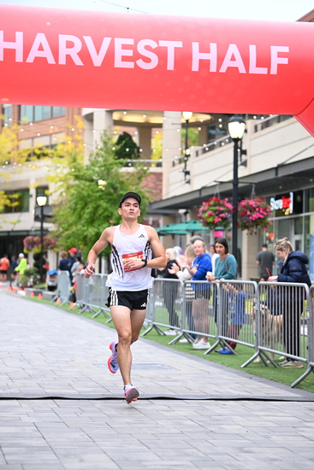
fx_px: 1098
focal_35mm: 84
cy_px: 235
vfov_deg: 24.2
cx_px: 157
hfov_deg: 16.3
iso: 1600
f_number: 2.8
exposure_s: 1/800
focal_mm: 84
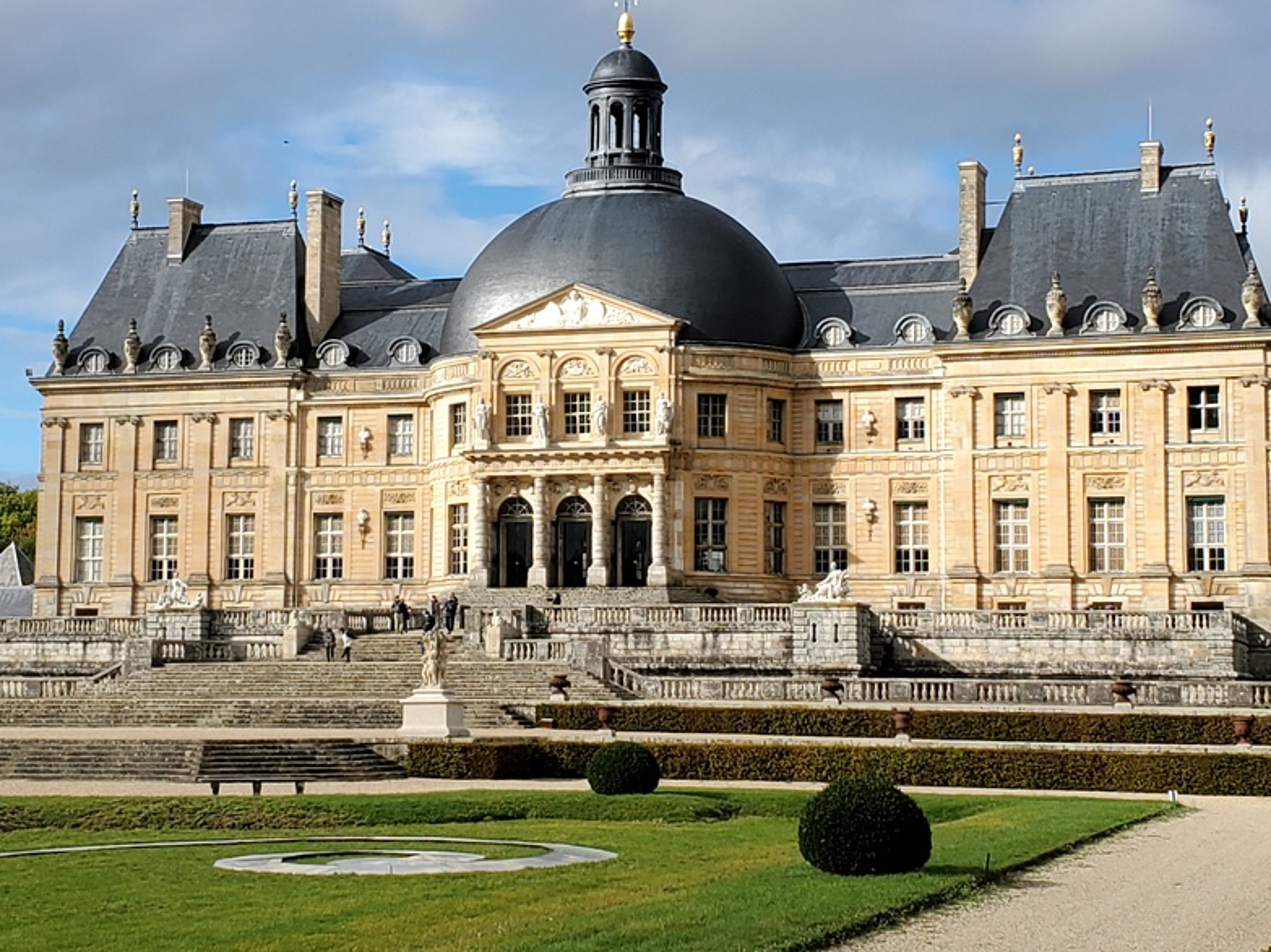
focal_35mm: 34
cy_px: 452
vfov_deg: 41.8
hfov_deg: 54.0
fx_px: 1248
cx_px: 622
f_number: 2.4
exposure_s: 1/1693
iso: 50
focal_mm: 4.3
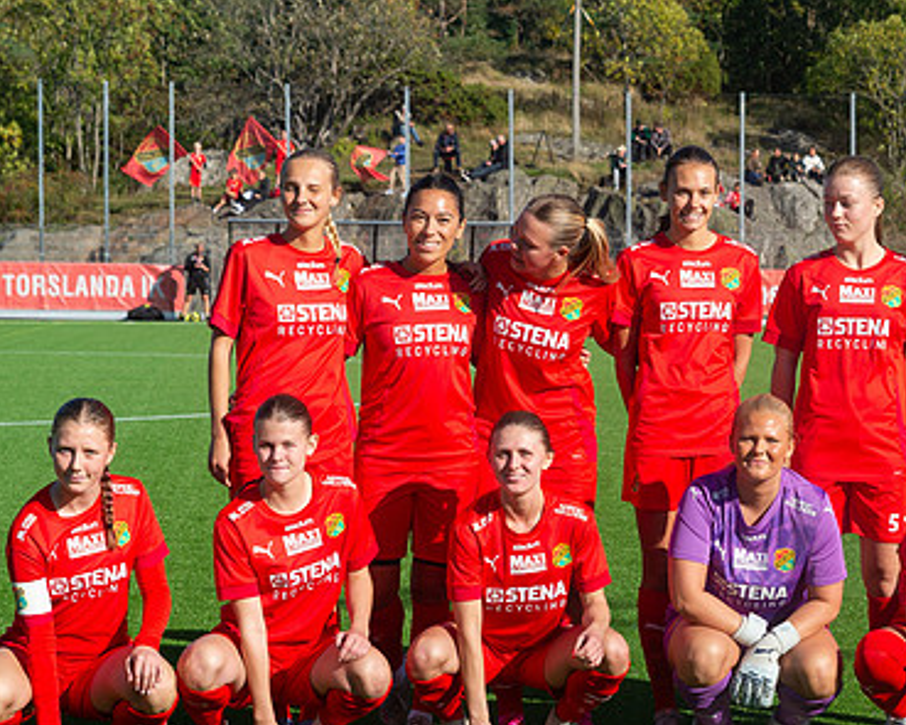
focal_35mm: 99
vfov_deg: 15.4
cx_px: 672
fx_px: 2654
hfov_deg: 19.2
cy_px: 574
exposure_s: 1/1600
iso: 200
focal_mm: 48
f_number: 4
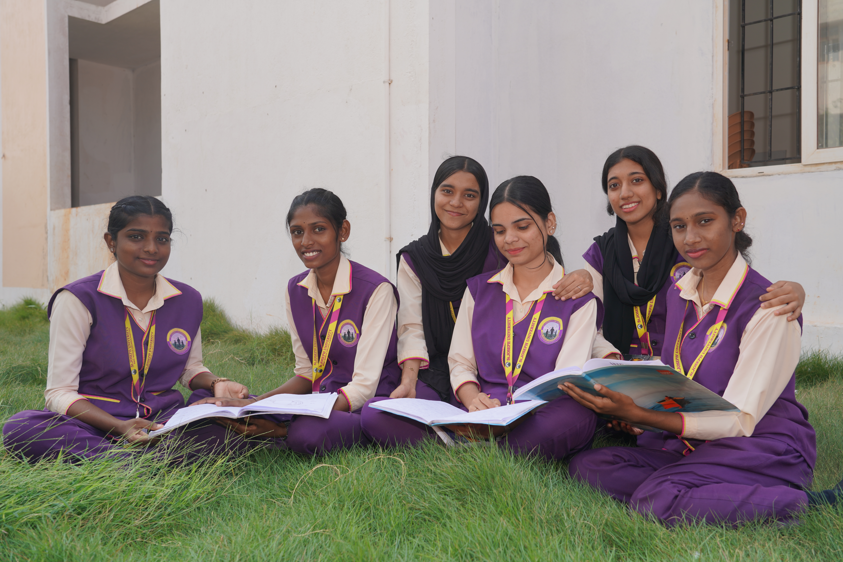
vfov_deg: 41.1
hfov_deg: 58.7
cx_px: 422
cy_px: 281
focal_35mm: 32
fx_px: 749
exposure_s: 1/200
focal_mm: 32
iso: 100
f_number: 5
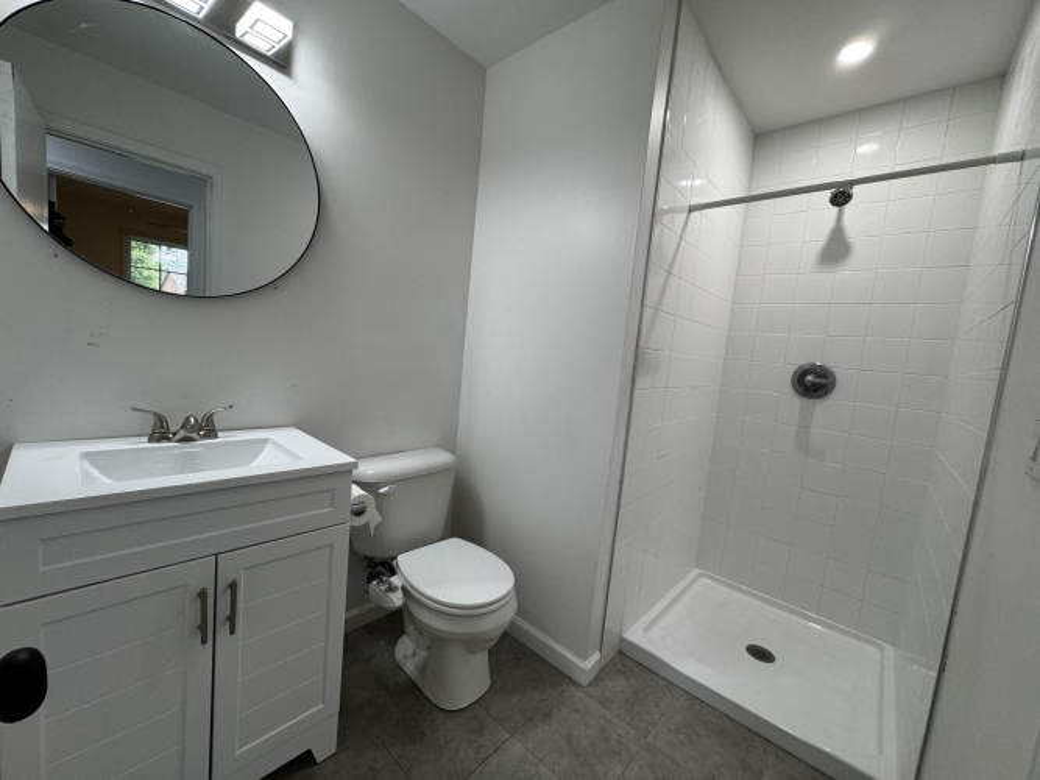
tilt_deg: -6.5
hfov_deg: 102.1
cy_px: 390
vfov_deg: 85.7
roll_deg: -5.7
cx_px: 520
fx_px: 421
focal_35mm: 14
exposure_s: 1/120
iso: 100
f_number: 2.2
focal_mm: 2.22
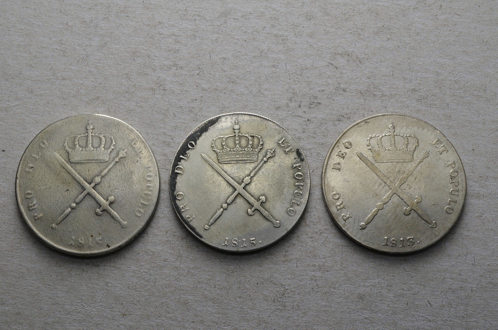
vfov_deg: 28.0
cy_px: 165
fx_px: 663
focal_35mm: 48
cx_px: 249
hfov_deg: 41.2
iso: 400
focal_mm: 32
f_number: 14
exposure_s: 1/250
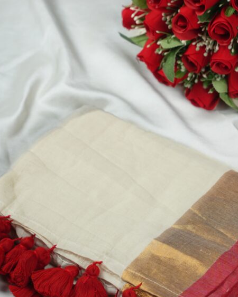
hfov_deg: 11.7
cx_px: 129
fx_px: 1163
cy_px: 200
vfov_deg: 14.6
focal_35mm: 132
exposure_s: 1/160
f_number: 4
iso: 160
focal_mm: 59.2
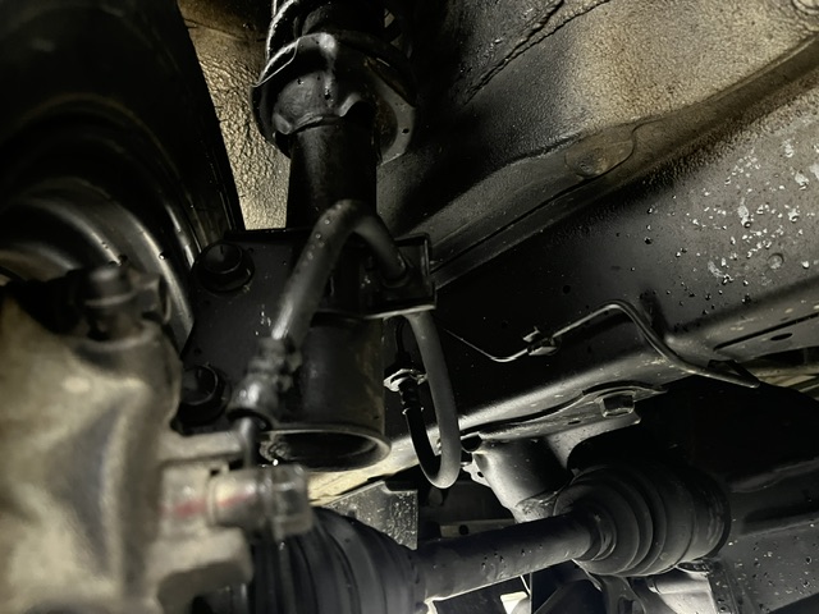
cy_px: 307
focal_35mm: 26
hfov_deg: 67.3
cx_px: 410
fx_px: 615
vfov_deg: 53.1
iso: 640
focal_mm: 5.1
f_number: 1.6
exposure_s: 1/25
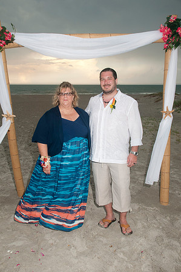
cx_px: 90
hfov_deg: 36.8
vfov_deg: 53.2
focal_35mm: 36
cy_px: 136
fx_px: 272
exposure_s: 1/160
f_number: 5.6
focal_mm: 24
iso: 400
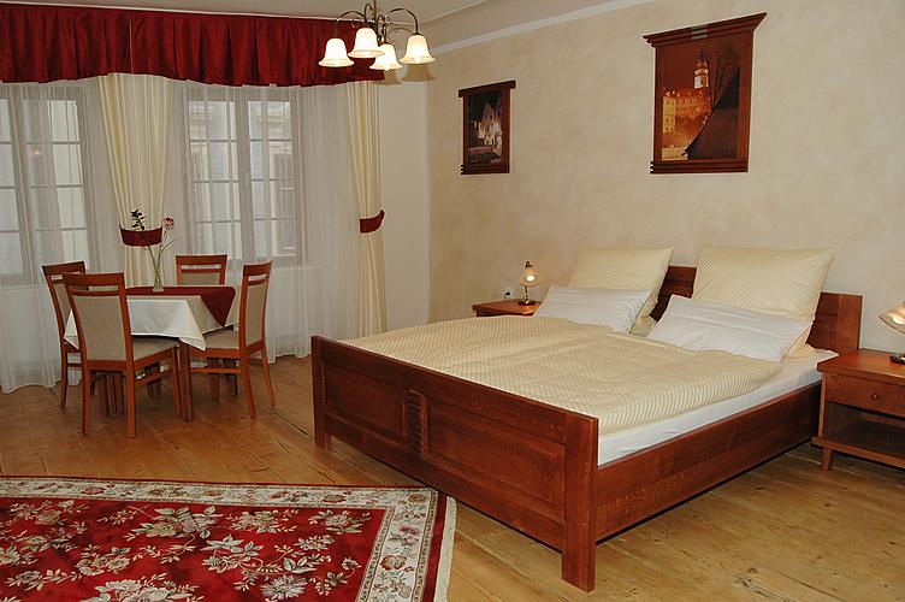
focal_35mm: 27
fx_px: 678
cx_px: 452
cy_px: 301
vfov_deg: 47.8
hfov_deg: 67.4
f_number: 5
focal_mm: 18
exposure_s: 1/60
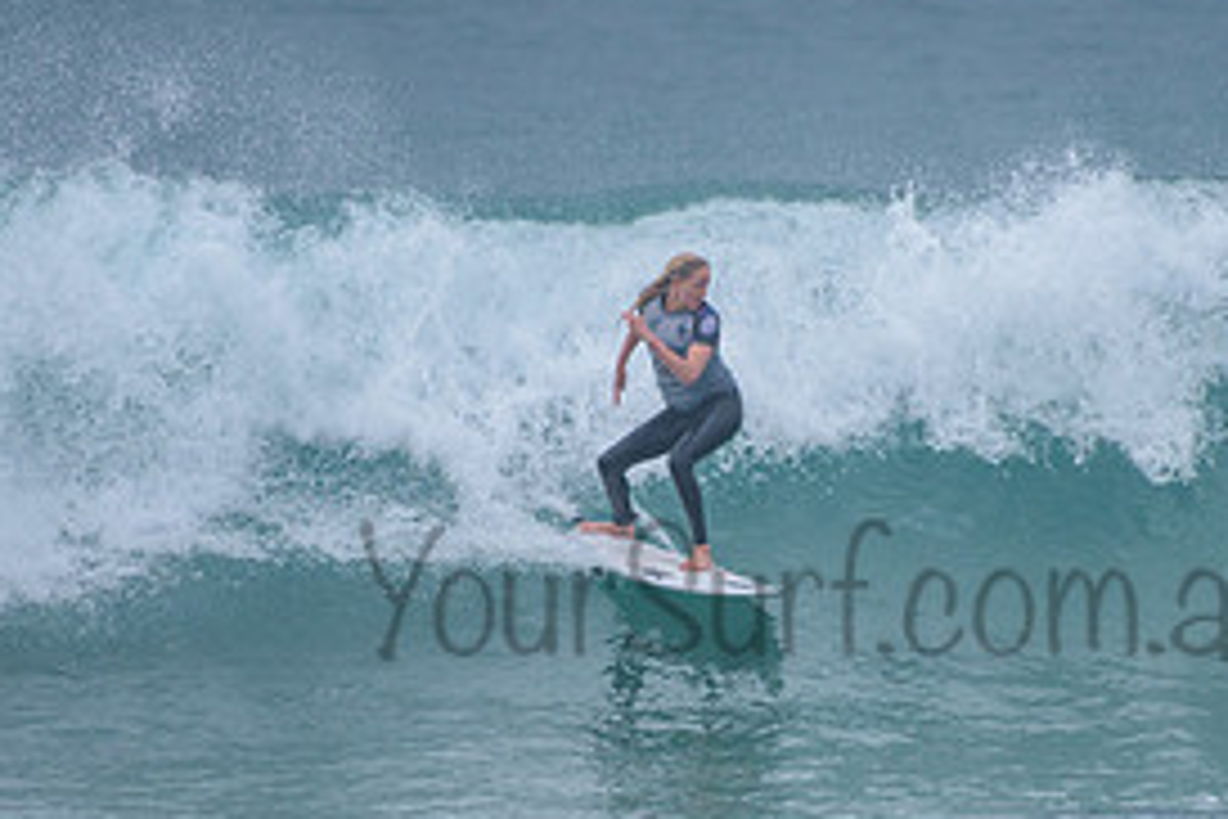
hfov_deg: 1.9
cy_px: 551
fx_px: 36189
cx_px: 823
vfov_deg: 1.3
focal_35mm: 1061
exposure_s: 1/2000
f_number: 5.6
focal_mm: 500
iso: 280
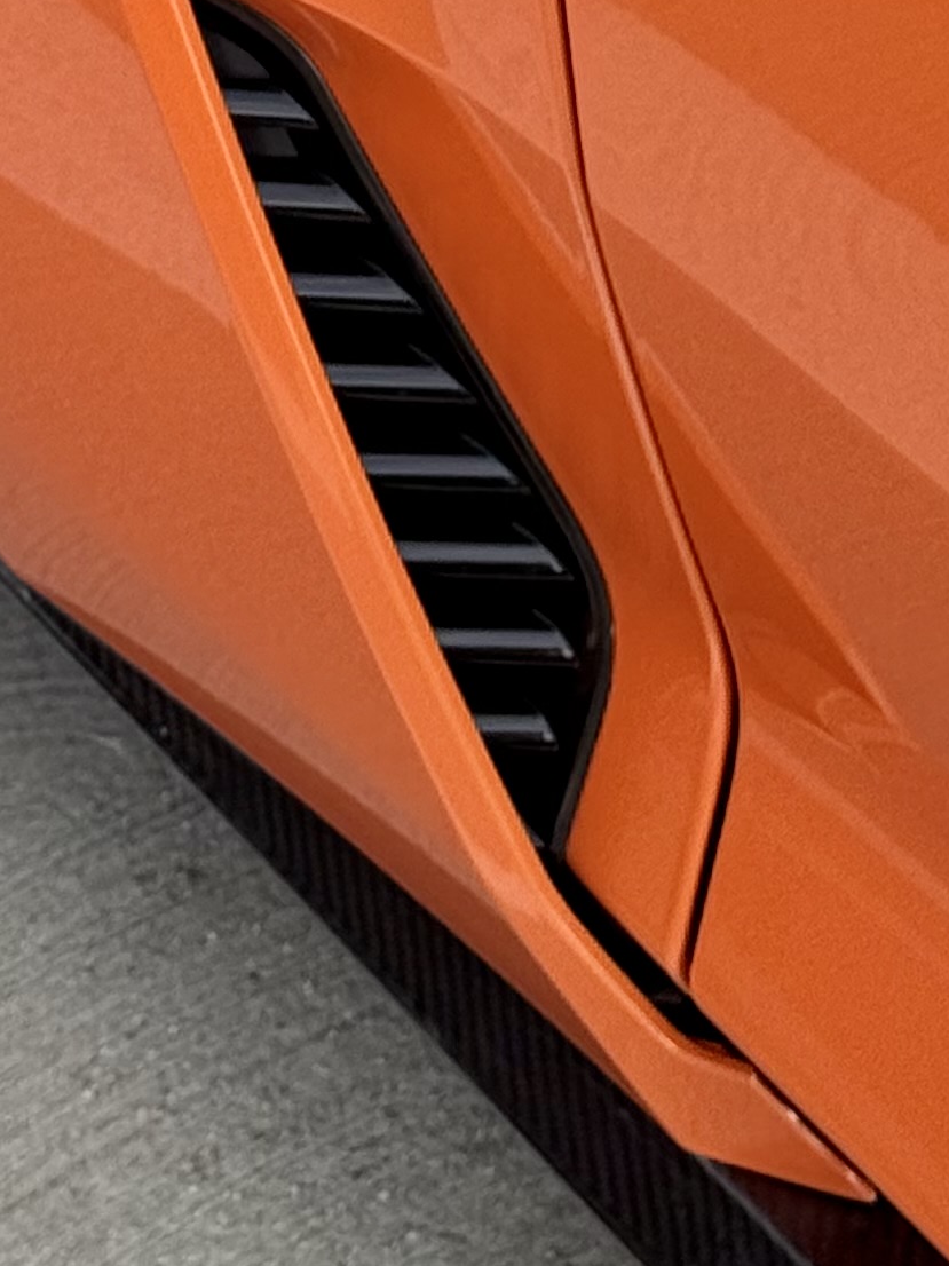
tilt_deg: -32.3
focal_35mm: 175
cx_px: 156
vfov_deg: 10.6
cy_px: -984
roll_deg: -1.3
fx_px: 6399
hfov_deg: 8.5
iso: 80
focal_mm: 6.76
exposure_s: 1/687
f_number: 1.78
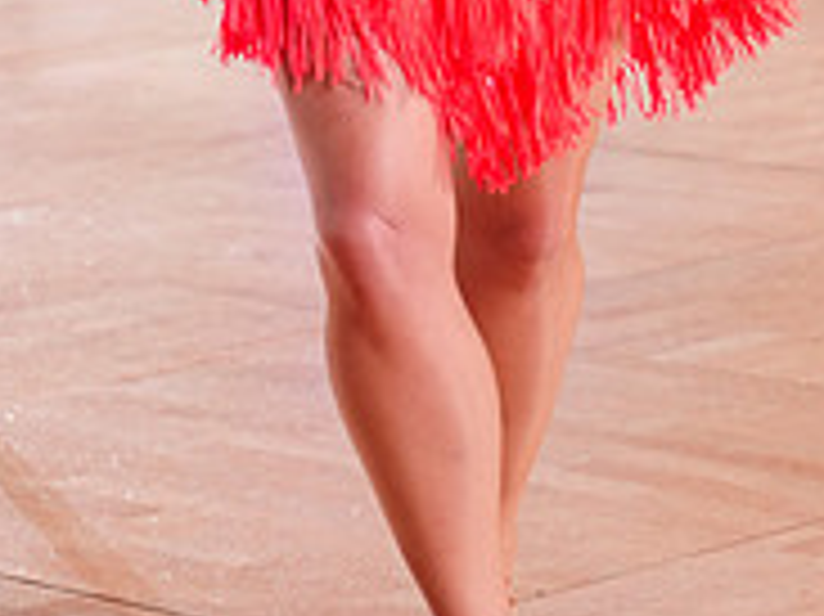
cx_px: 200
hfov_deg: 9.3
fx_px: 5067
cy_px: -229
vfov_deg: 6.9
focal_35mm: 213
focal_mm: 70
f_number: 2.8
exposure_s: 1/500
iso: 2000
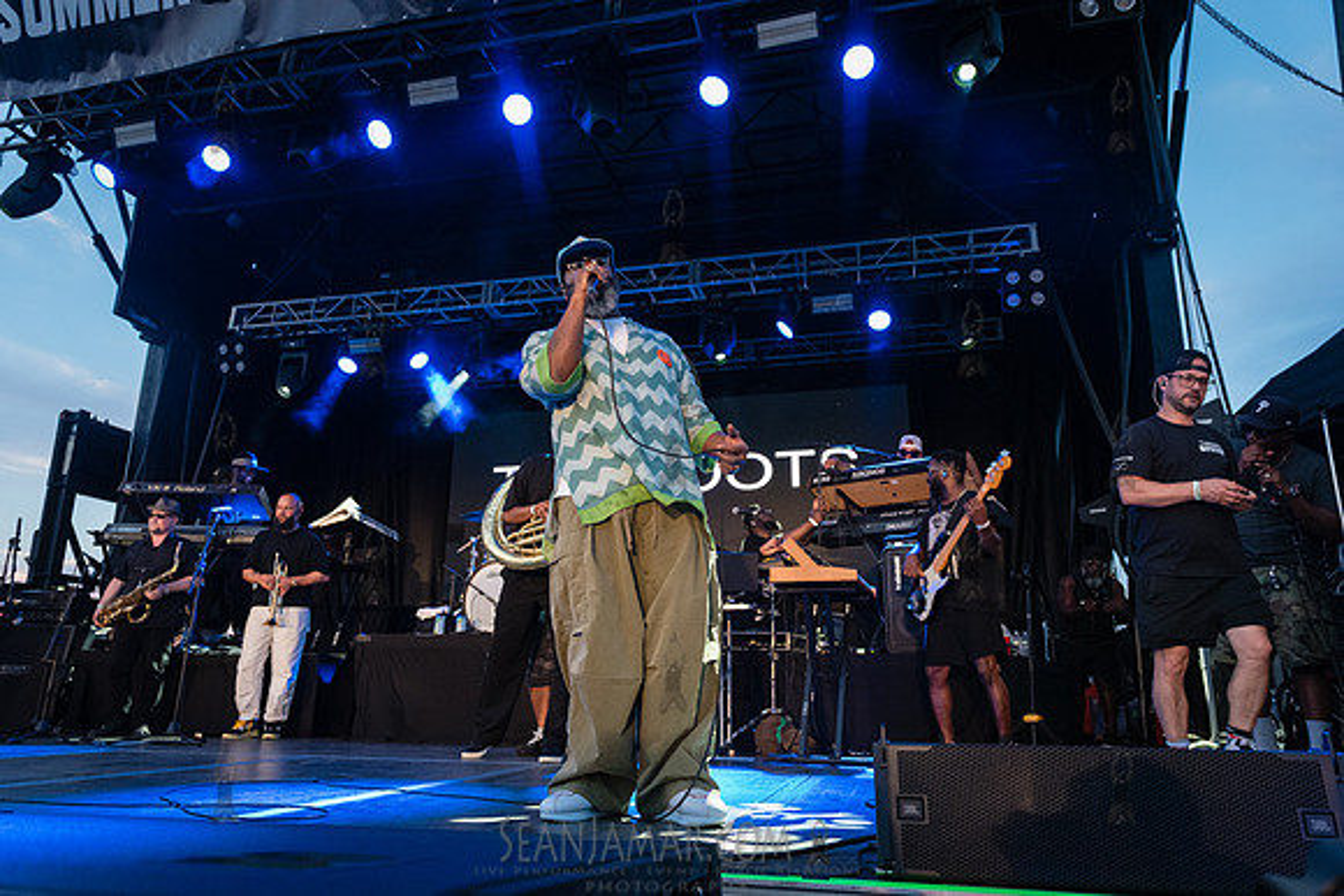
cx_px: 672
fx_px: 899
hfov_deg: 73.5
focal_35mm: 24
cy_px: 448
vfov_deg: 53.0
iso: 4000
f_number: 4
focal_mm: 24
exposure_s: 1/400
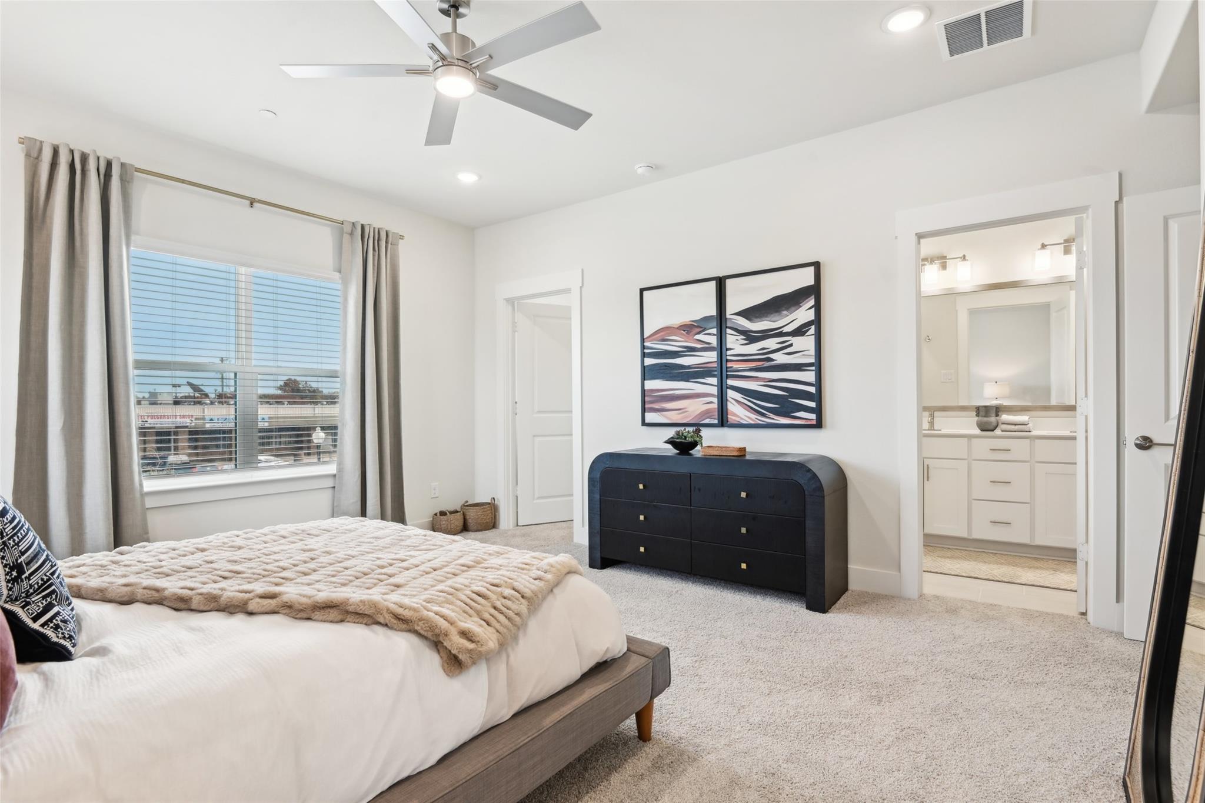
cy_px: 402
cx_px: 602
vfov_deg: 70.4
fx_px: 569
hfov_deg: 93.3
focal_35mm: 17
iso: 400
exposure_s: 1/80
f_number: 8
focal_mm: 17
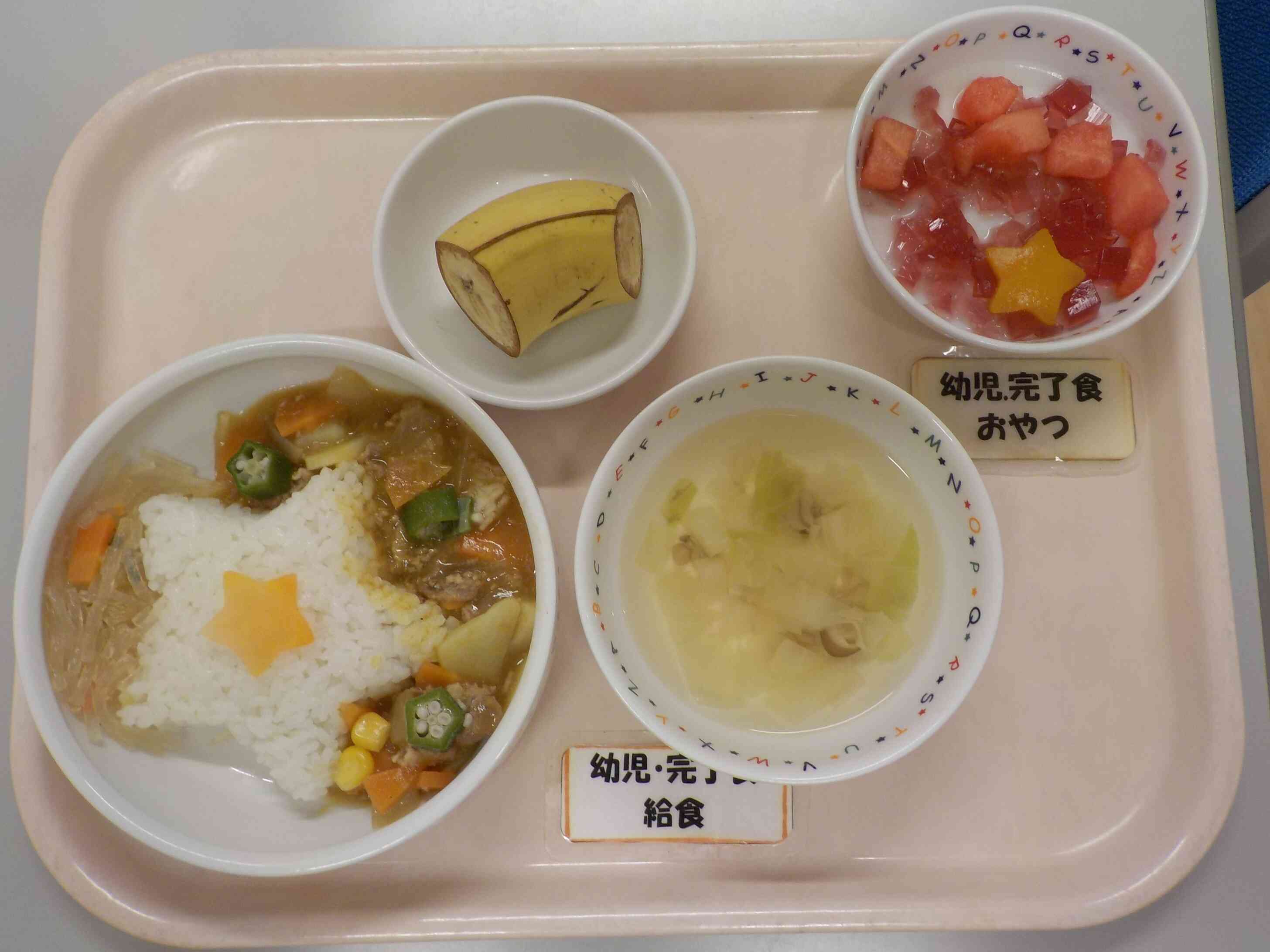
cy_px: 476
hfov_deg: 60.0
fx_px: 1101
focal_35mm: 30
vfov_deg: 46.8
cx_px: 635
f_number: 3.3
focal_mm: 4.1
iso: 125
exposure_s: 1/50
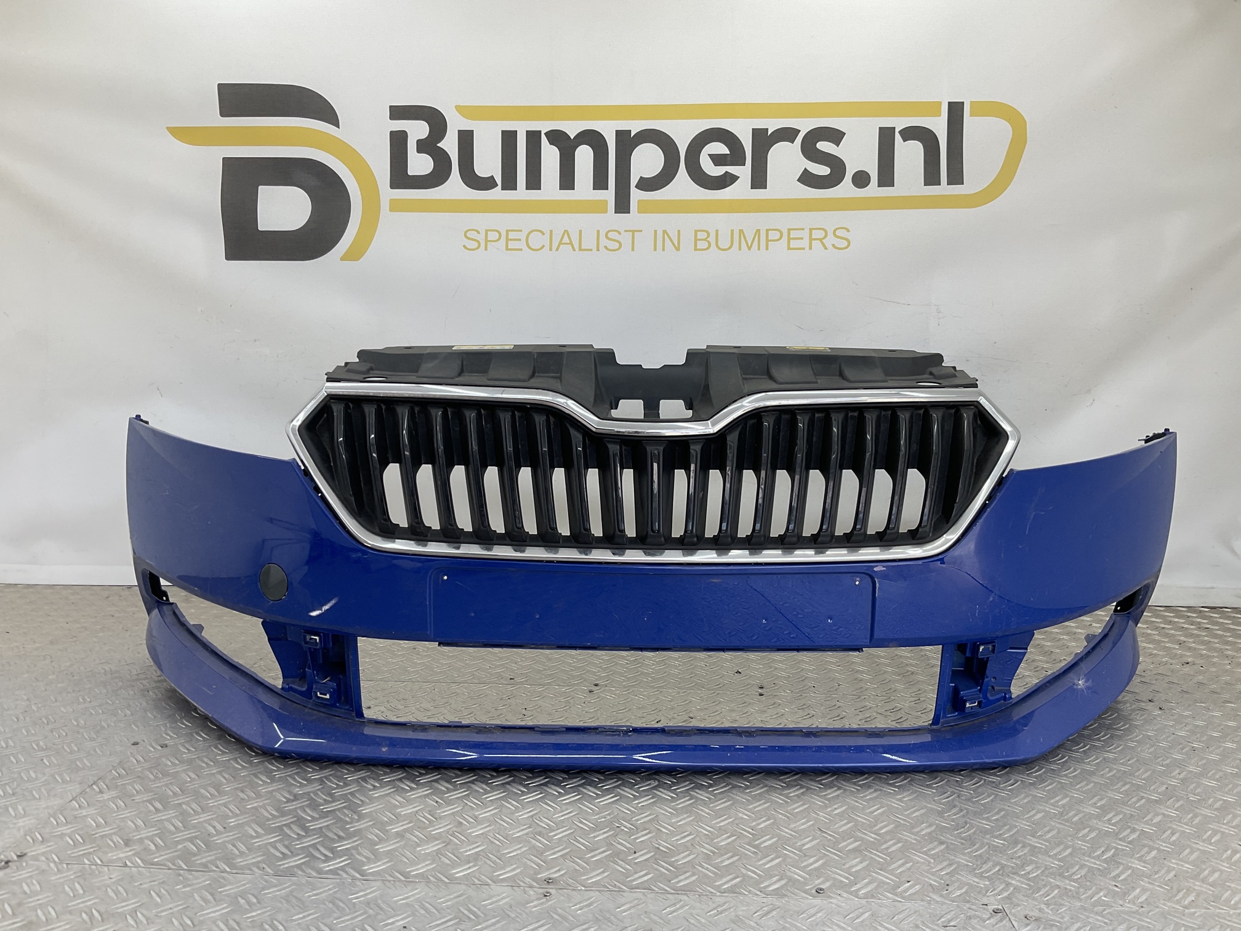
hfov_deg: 61.7
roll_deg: -1.4
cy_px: 466
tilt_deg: -7.6
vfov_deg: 48.2
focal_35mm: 29
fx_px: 1040
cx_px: 620
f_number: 1.8
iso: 16
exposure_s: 1/143
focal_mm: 3
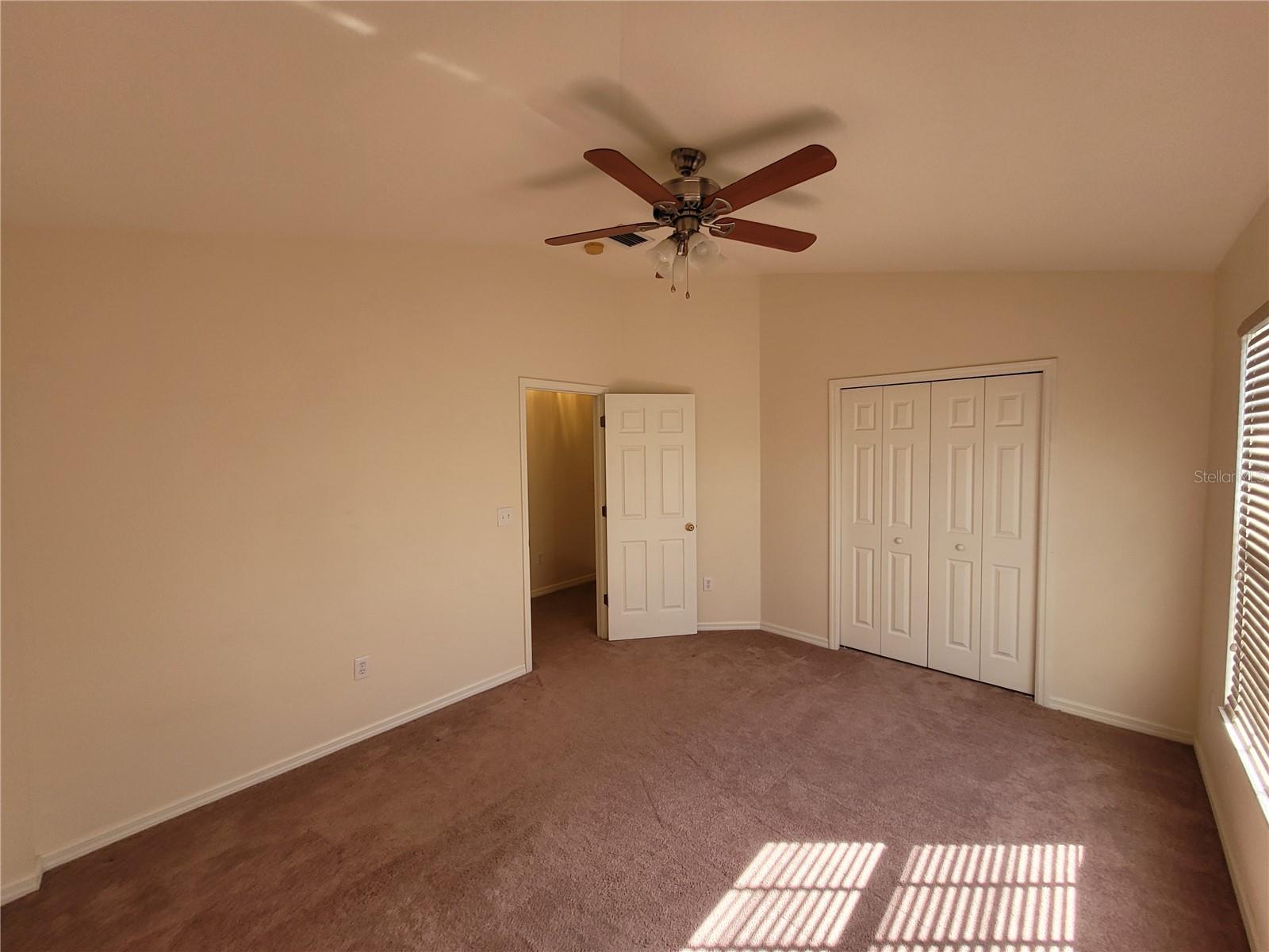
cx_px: 634
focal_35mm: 13
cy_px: 476
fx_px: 477
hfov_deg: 106.2
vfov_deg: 89.9
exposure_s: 1/60
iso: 64
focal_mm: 1.74
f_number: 2.2
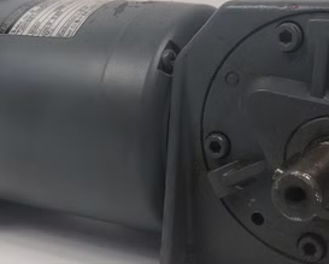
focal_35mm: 64
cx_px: 175
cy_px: 141
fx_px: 624
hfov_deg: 29.5
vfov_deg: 23.9
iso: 25
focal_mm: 4
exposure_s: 1/50
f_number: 1.8
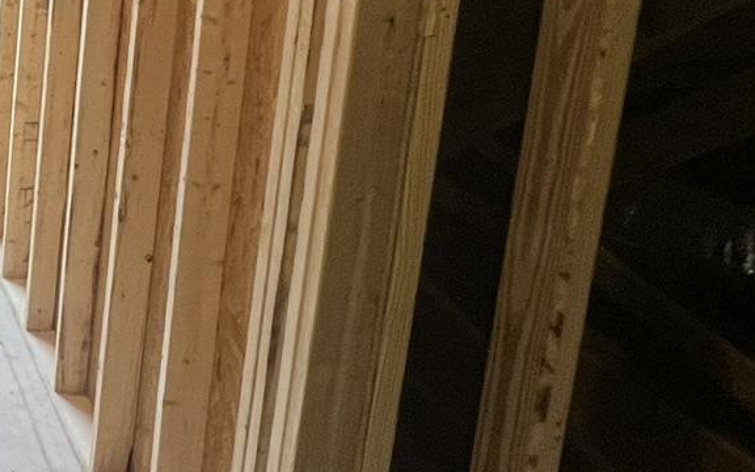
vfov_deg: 25.7
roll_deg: -1.6
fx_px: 1008
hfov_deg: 32.1
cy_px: 67
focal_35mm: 49
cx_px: -204
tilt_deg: -12.2
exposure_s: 1/60
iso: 160
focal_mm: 1.57
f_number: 1.8
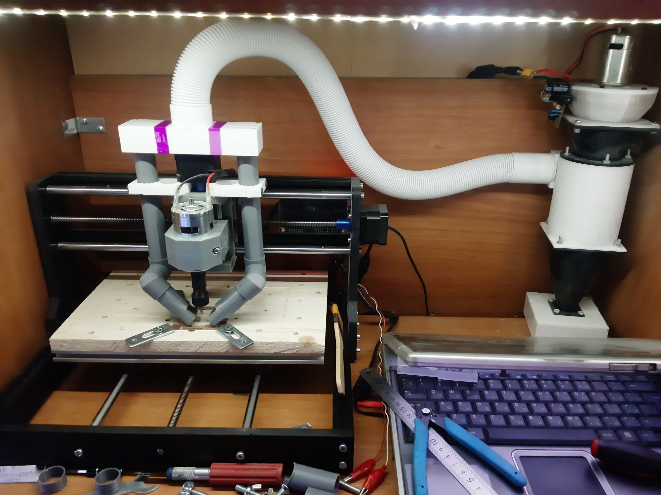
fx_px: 496
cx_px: 330
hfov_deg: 67.3
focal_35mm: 26
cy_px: 248
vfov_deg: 53.0
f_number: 1.7
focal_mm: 3.93
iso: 400
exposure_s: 1/50
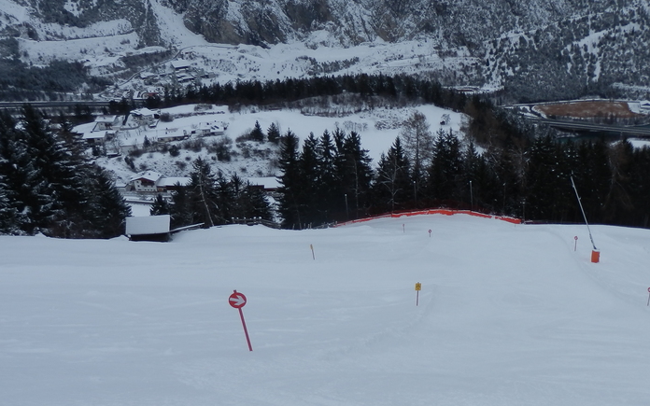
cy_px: 274
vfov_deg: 32.5
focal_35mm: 39
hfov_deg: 48.7
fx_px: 691
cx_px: 476
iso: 80
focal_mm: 4.5
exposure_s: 1/1000
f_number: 3
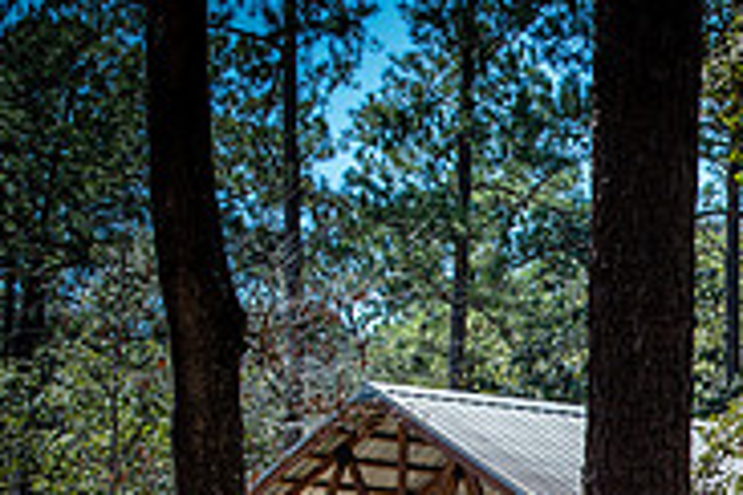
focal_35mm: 229
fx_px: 4726
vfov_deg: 5.9
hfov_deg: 8.8
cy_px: 690
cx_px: 1121
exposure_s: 1/250
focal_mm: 70
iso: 200
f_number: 7.1
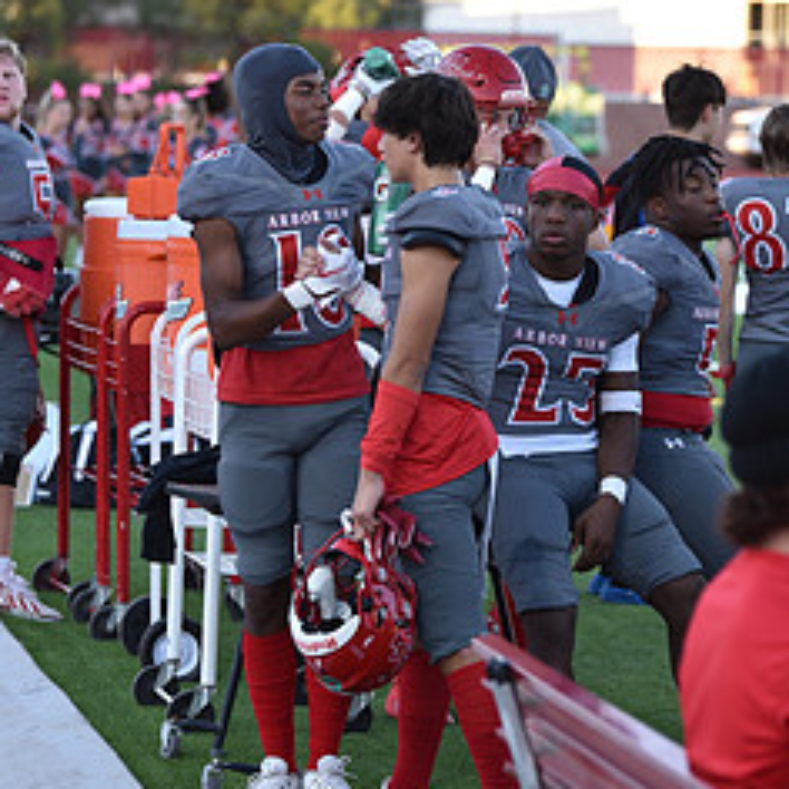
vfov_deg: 9.3
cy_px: 294
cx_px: 328
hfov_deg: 9.3
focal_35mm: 188
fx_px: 4848
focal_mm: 116
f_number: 2.8
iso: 450
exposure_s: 1/640
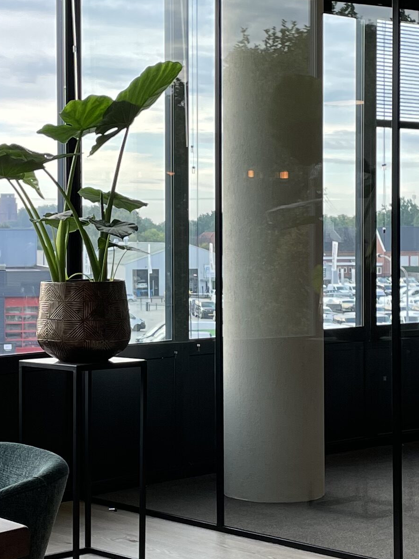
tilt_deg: -0.9
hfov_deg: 16.7
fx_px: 1420
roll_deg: -0.2
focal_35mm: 88
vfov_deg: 22.3
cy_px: 268
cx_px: 149
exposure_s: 1/100
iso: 40
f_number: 1.6
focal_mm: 4.2
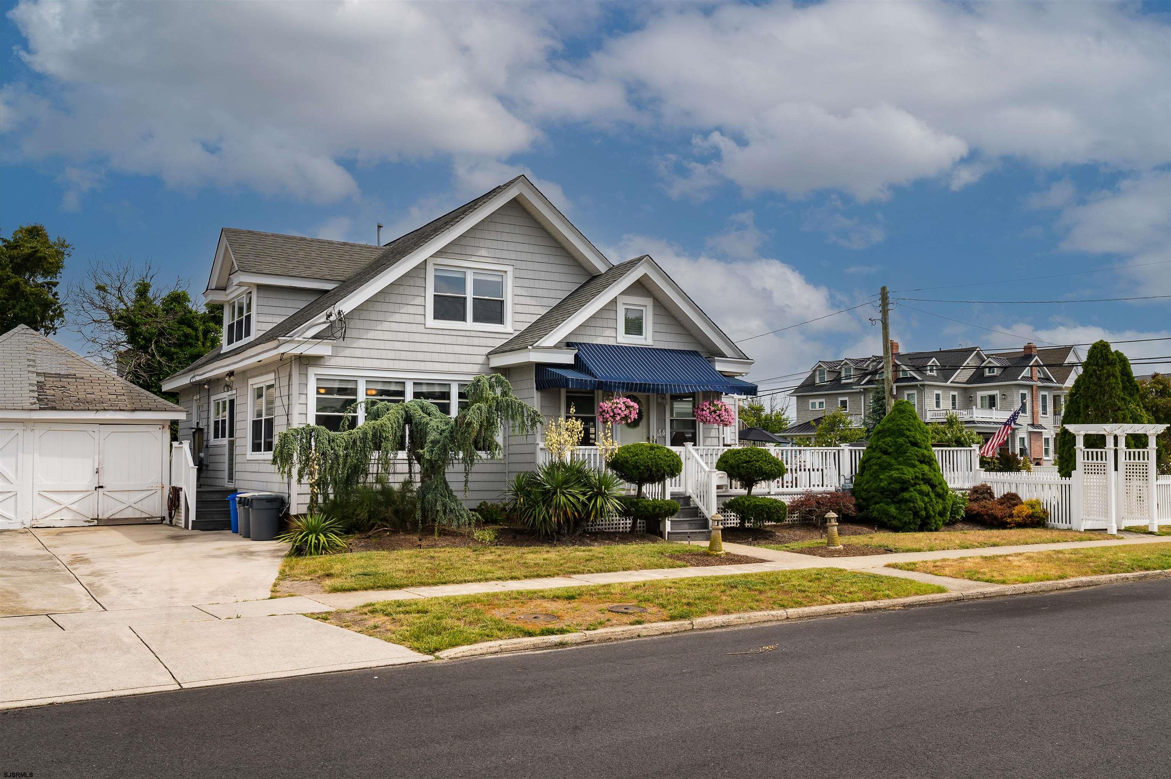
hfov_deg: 60.3
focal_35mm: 31
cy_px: 390
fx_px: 1008
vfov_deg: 42.3
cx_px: 586
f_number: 16
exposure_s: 1/50
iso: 250
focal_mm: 31
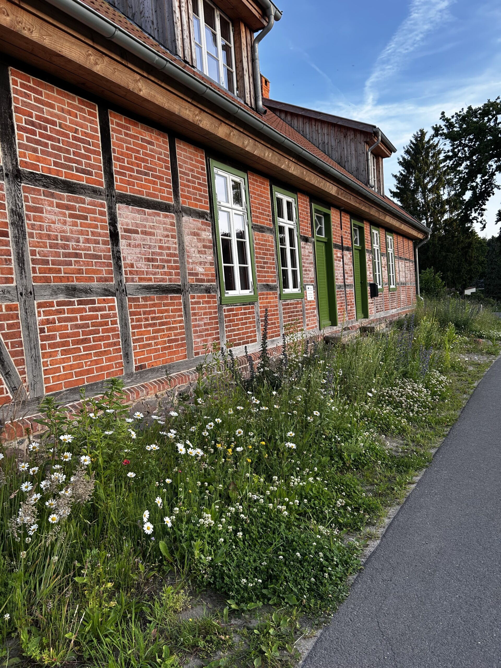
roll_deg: +3.4
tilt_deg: -3.9
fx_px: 502
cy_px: 334
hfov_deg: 53.1
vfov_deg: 67.3
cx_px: 250
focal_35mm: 26
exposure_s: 1/173
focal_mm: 5.7
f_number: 1.5
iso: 50
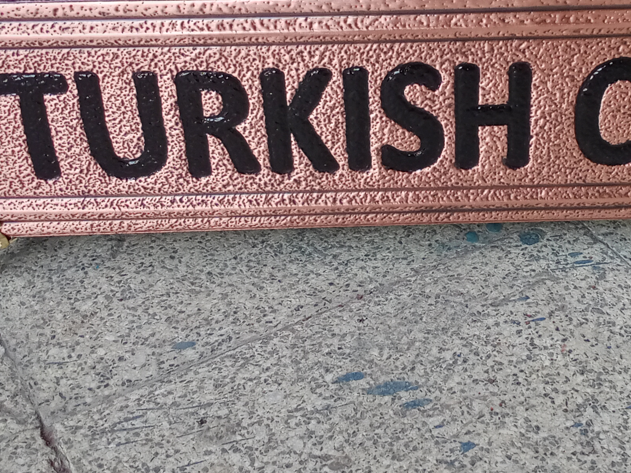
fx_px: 1294
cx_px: 456
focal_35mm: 71
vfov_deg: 20.5
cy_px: 114
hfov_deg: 27.1
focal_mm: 4.05
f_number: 1.8
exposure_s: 1/147
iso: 111
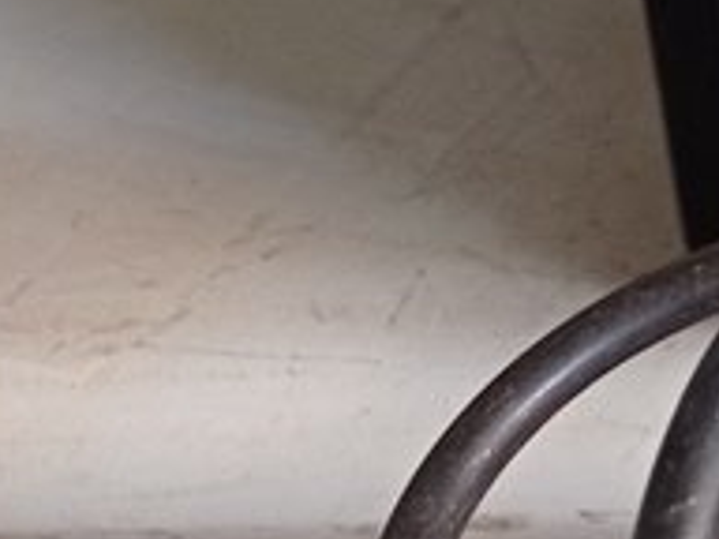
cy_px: -722
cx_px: 1749
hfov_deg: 11.1
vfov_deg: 9.0
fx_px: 3095
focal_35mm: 149
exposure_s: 1/30
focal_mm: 4.7
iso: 273
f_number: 1.79
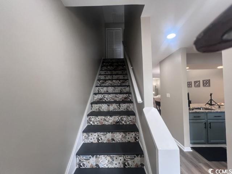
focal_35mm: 13
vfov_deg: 89.9
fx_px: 87
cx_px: 116
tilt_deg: +1.0
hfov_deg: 106.2
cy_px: 87
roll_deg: +1.3
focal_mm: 1.57
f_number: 1.8
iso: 250
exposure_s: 1/120
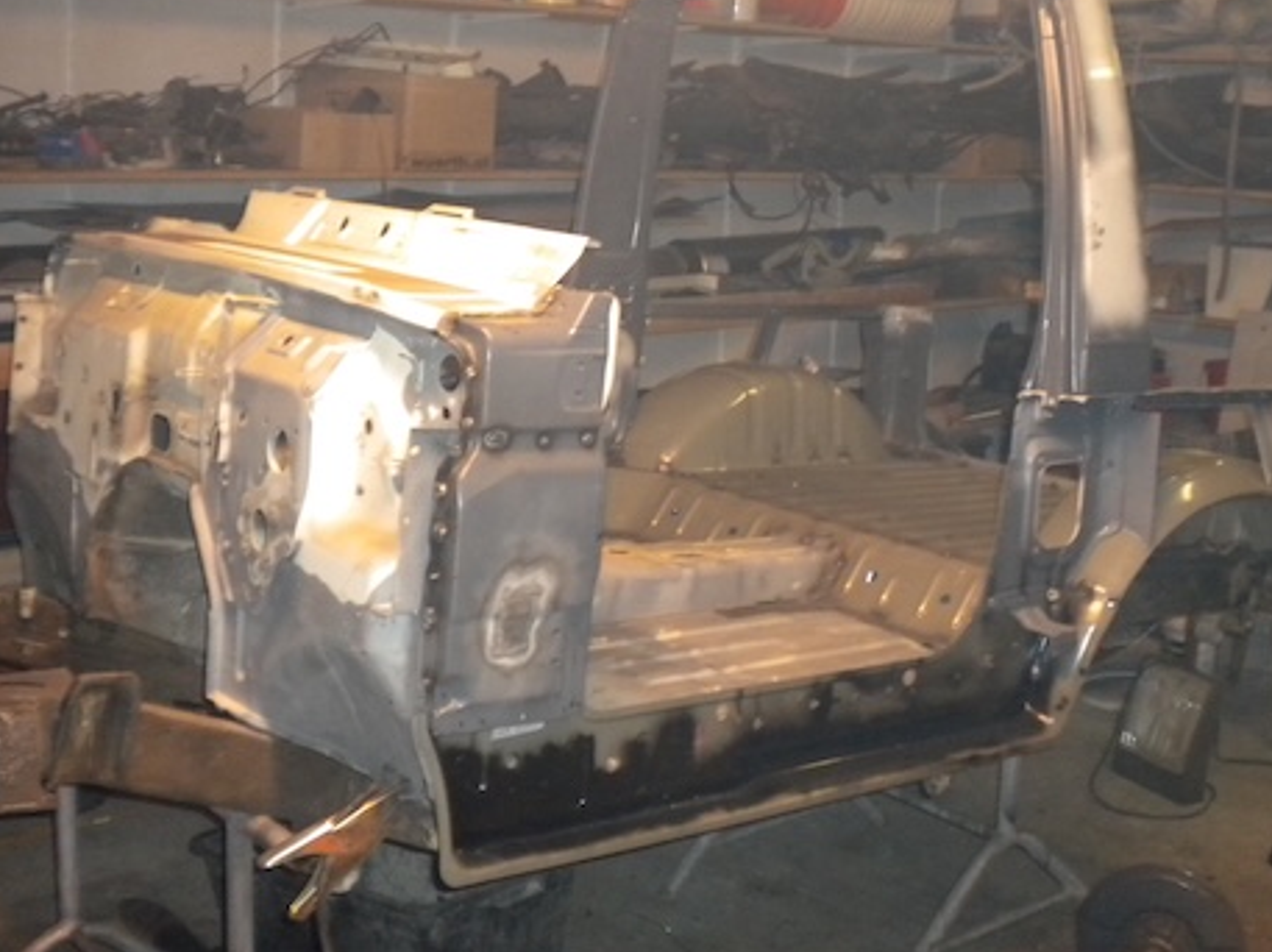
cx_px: 693
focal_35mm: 46
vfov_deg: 31.3
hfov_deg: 41.2
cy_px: 359
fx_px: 1689
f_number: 3.1
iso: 400
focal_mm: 6.3
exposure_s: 1/30
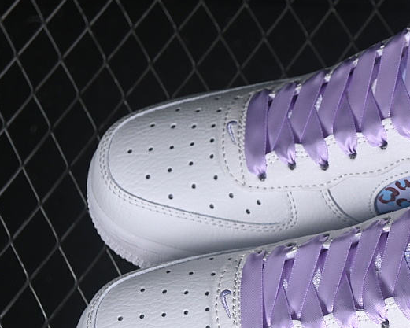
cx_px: 385
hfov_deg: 13.1
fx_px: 1772
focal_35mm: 146
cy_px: 242
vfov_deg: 10.6
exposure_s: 1/80
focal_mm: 50
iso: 160
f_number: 7.1
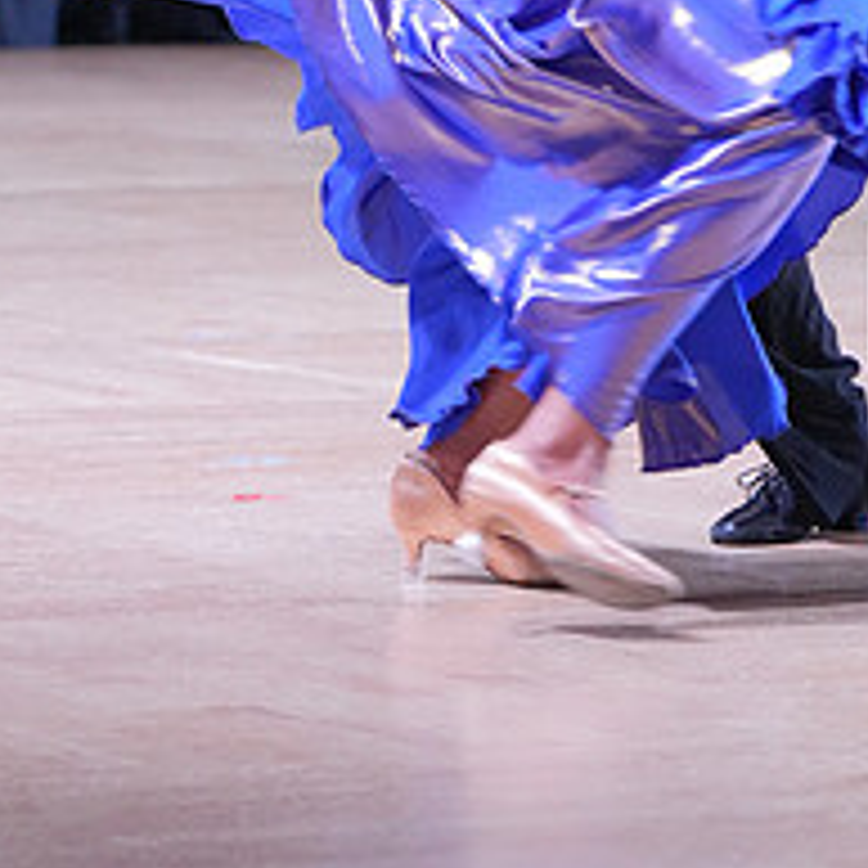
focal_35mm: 319
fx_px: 9050
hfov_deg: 5.5
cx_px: 524
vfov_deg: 5.5
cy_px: -342
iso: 5000
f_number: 5.6
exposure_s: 1/400
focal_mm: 125
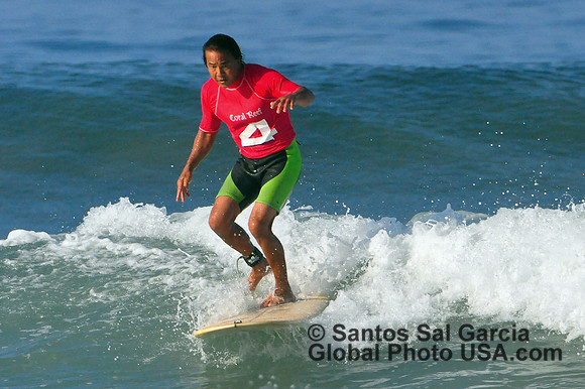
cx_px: 292
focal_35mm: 825
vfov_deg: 1.7
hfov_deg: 2.5
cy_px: 194
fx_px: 13398
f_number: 10
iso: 1250
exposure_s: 1/2500
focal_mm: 550
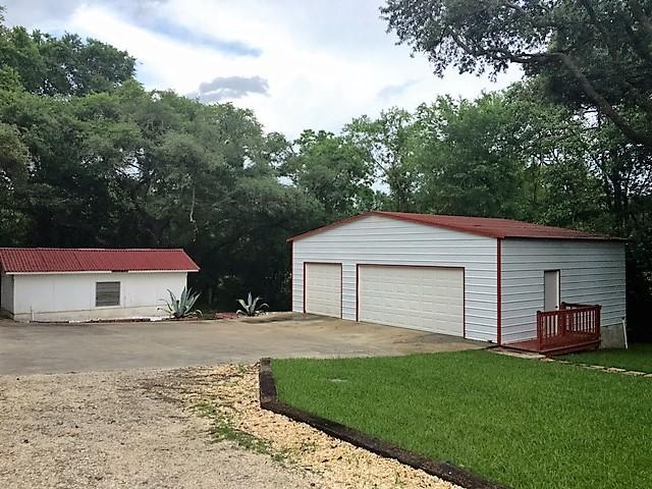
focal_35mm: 29
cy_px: 244
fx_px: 546
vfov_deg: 48.2
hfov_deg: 61.7
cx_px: 326
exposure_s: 1/686
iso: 25
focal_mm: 4.15
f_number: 2.2
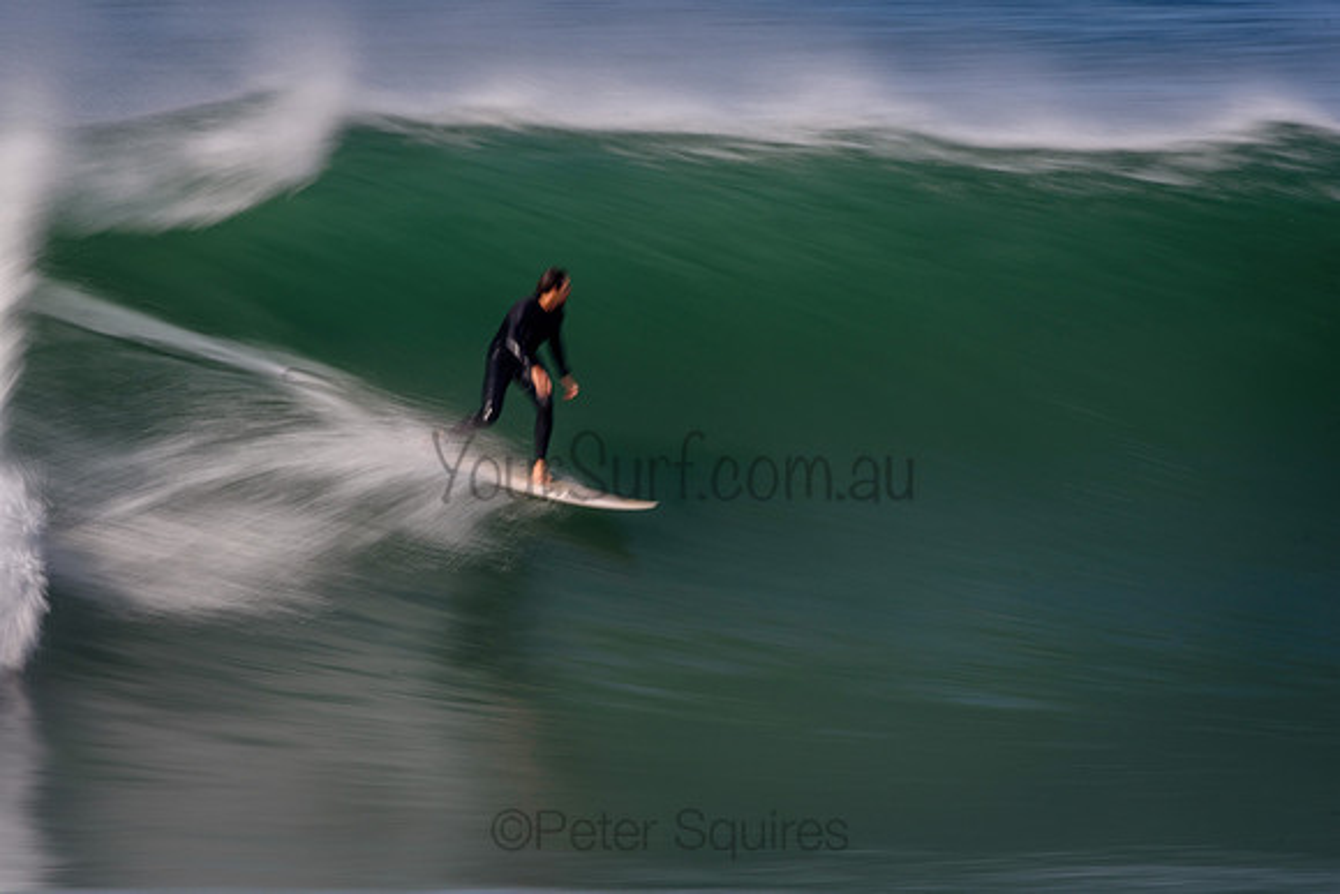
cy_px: 447
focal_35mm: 750
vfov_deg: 1.8
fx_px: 27922
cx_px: 670
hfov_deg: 2.7
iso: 100
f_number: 18
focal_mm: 500
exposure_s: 1/20
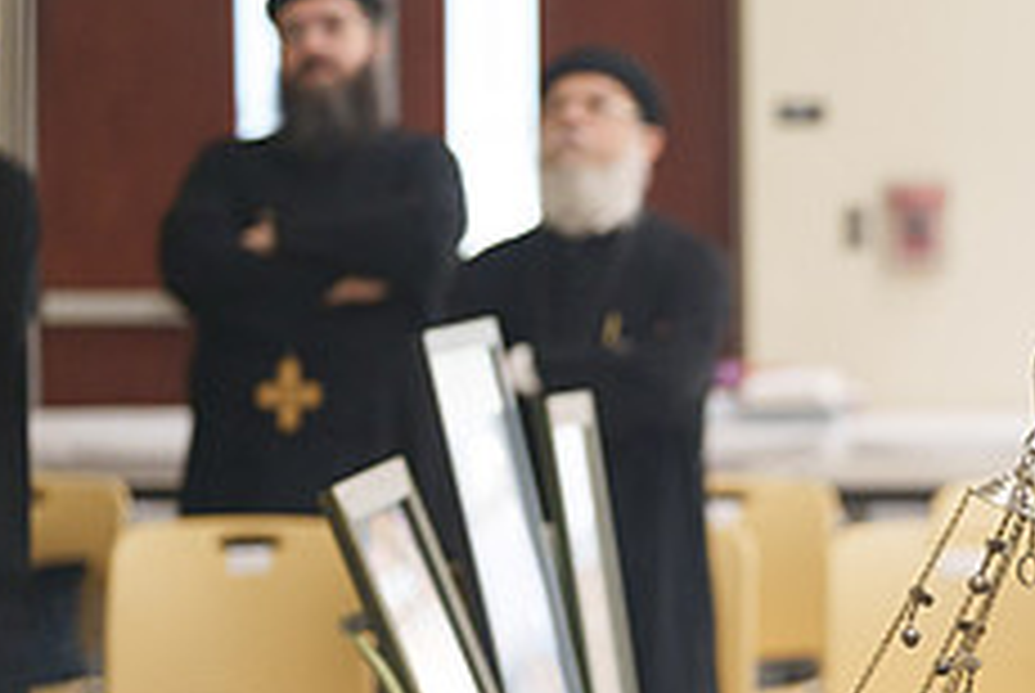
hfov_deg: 10.1
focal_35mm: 199
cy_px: 601
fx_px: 5728
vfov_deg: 6.9
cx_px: 1278
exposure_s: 1/200
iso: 1600
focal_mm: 79
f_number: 2.8
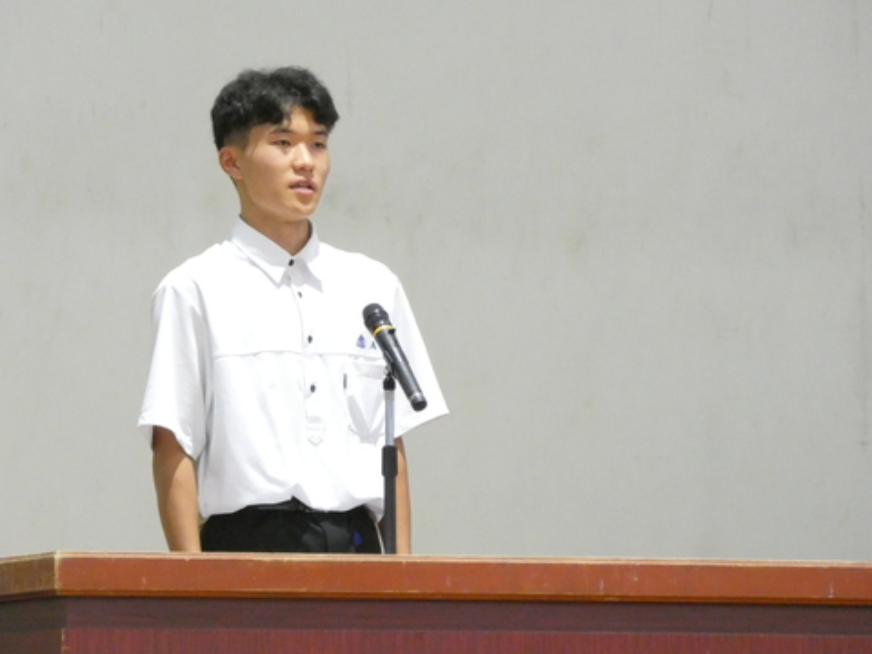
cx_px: 436
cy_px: 327
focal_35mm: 549
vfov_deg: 2.7
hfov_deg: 3.6
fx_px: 13830
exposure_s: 1/50
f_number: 5.6
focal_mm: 98.3
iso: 1600
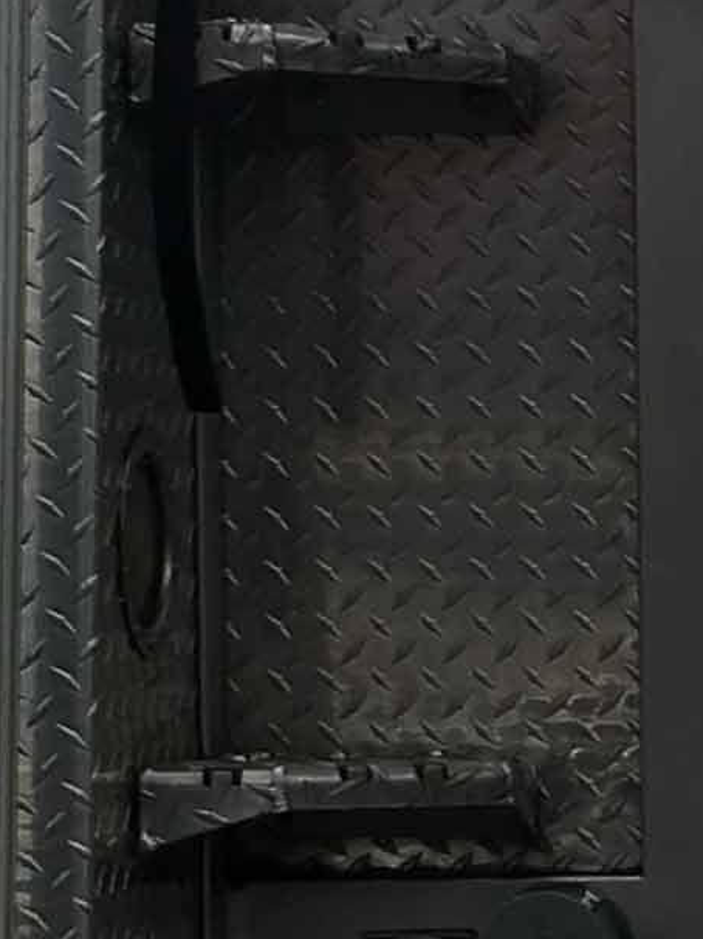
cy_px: 641
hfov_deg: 7.4
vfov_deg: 10.2
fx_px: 5230
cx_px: 1395
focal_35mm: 193
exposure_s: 1/2198
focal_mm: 4.15
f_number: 2.2
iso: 25
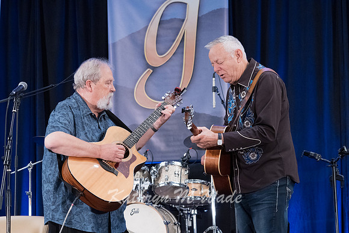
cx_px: 174
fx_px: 911
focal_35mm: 94
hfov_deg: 21.7
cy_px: 116
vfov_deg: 14.6
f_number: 5.6
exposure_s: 1/250
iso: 12800
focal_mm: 94
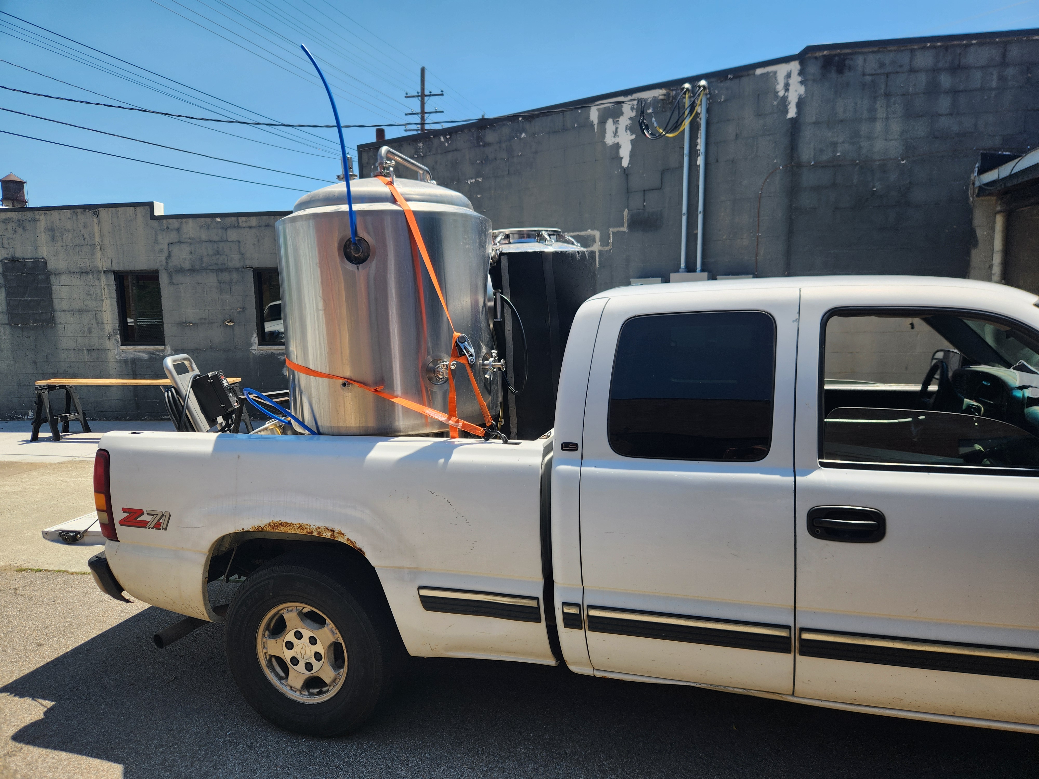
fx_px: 690
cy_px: 390
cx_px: 520
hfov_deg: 73.9
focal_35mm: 23
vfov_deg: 58.9
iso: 20
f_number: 1.8
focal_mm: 5.4
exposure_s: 1/1129
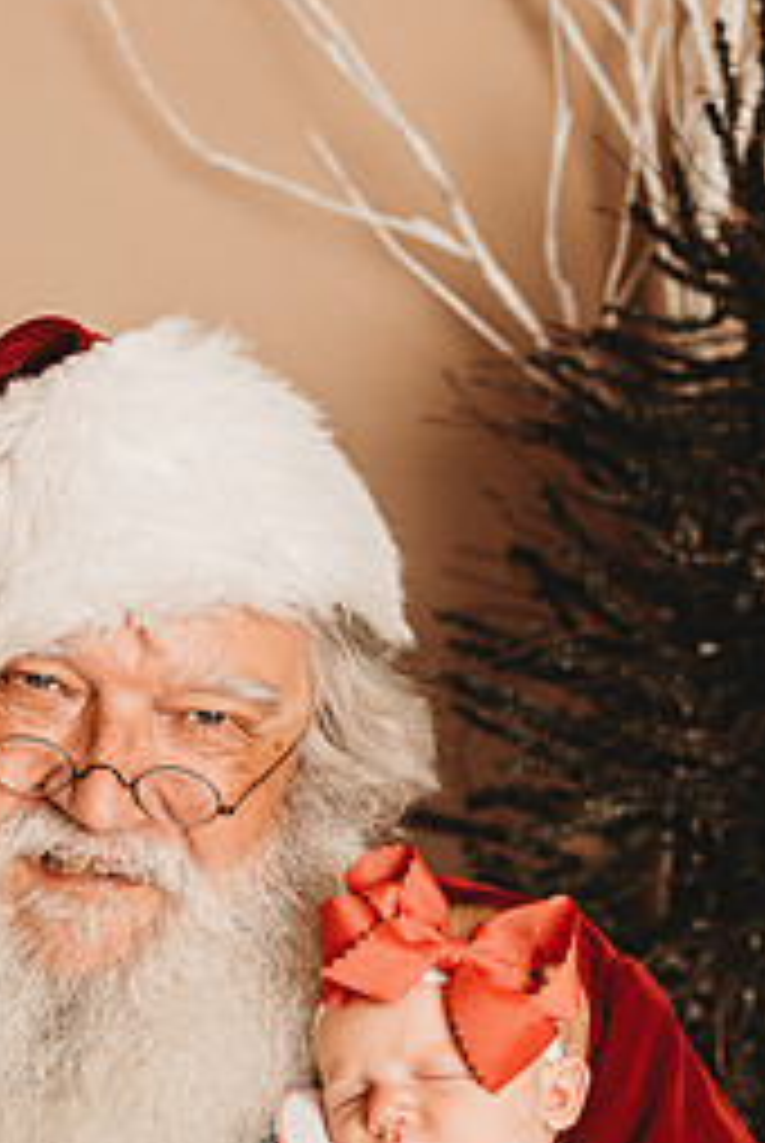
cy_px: 860
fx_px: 2924
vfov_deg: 21.9
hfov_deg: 14.8
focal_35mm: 92
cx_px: 144
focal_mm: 52
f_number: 4
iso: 100
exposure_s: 1/160
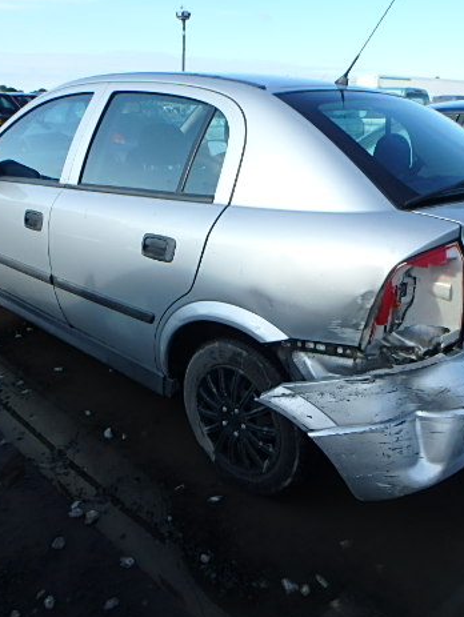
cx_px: 259
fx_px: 518
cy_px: 304
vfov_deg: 61.6
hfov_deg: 48.2
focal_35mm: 29
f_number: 3.5
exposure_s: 1/500
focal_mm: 3.7
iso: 125
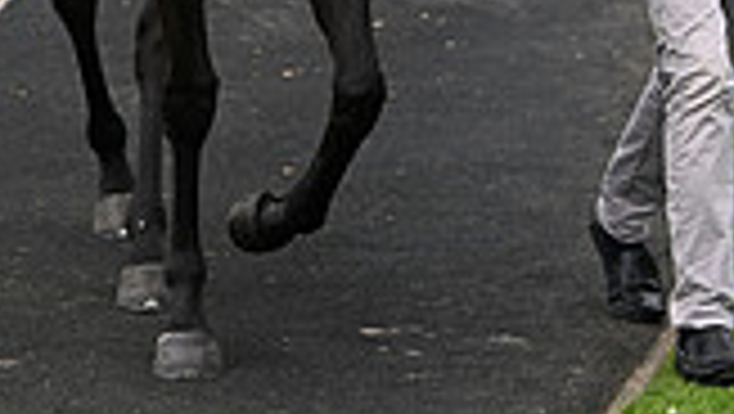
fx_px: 5084
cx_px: 225
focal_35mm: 261
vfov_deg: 4.6
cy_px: -385
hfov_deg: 8.3
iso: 400
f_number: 5.6
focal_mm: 70
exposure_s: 1/800
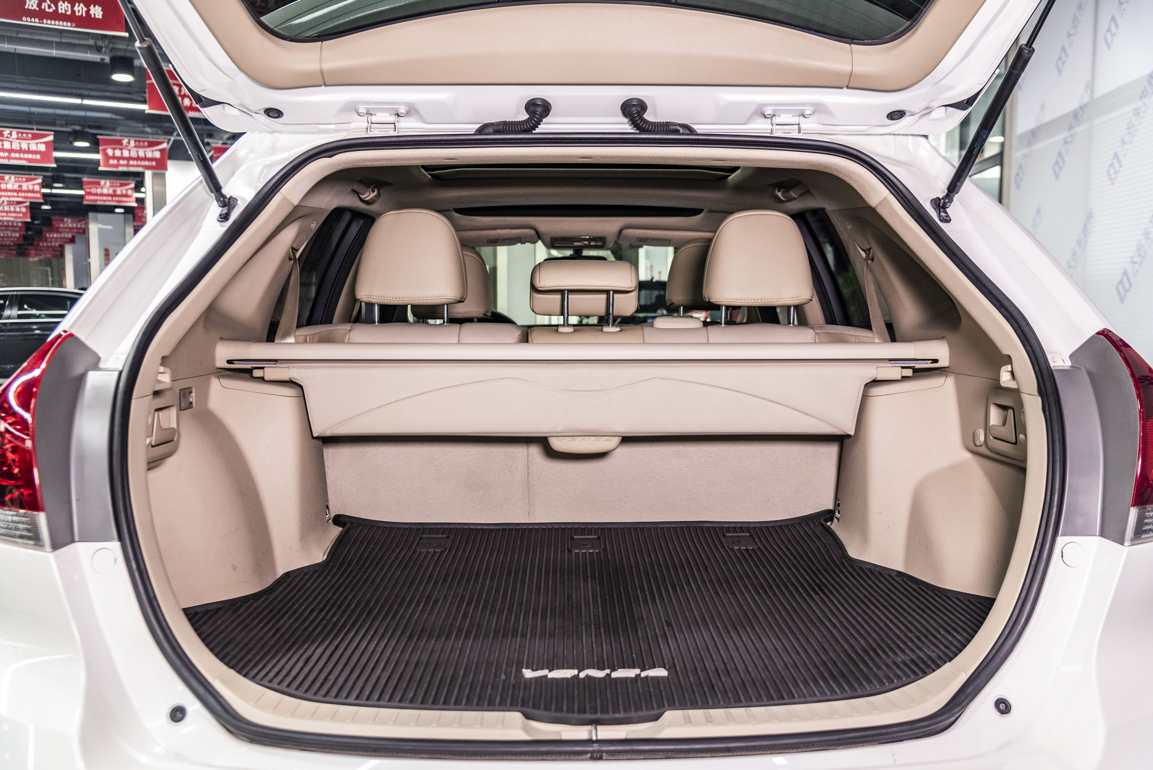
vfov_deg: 41.1
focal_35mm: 32
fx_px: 1025
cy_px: 385
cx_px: 576
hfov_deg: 58.7
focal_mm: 32
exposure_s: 1/50
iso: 1000
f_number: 4.5
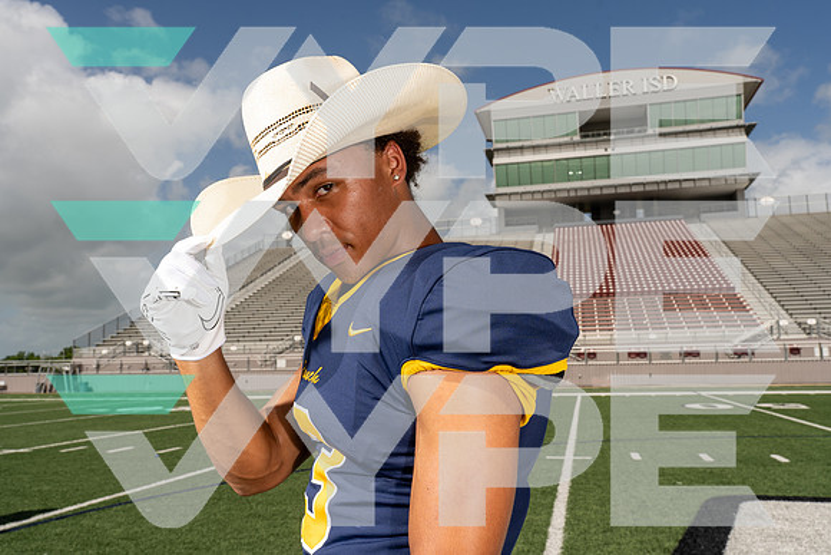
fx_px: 670
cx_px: 416
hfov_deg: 63.6
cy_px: 278
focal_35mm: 29
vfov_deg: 45.0
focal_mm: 29
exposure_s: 1/250
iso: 100
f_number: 11
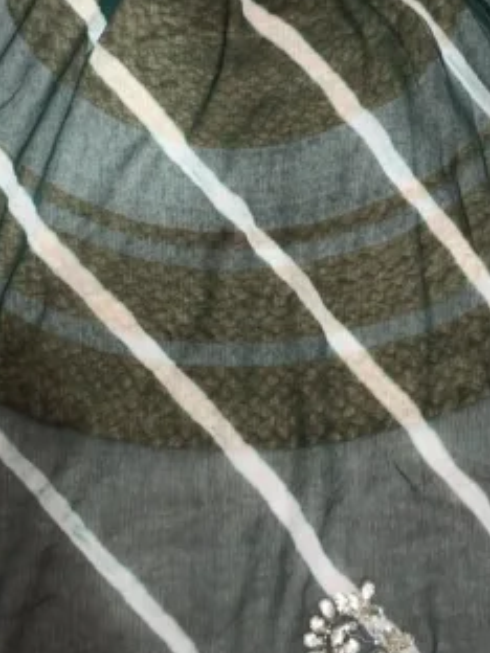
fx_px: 1416
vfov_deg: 25.3
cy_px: 87
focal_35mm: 75
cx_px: 247
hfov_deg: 19.6
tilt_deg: -76.8
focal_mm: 5.96
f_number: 1.6
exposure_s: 1/100
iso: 50
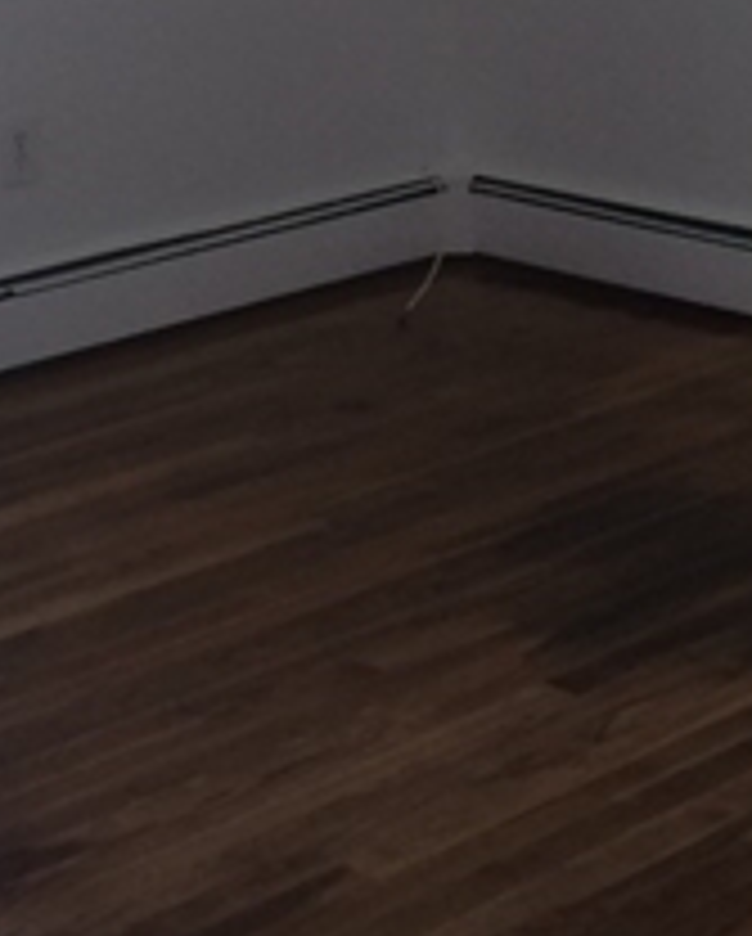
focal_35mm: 108
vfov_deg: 16.8
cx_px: 531
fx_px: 2998
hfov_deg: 14.3
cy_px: -270
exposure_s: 1/30
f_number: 2.2
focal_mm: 4.12
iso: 40
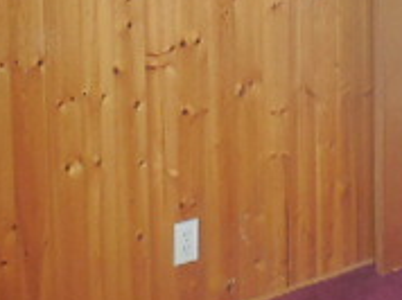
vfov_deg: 15.3
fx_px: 1044
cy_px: -138
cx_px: 296
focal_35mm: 90
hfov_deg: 21.6
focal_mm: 4.5
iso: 400
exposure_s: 1/20
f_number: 3.3
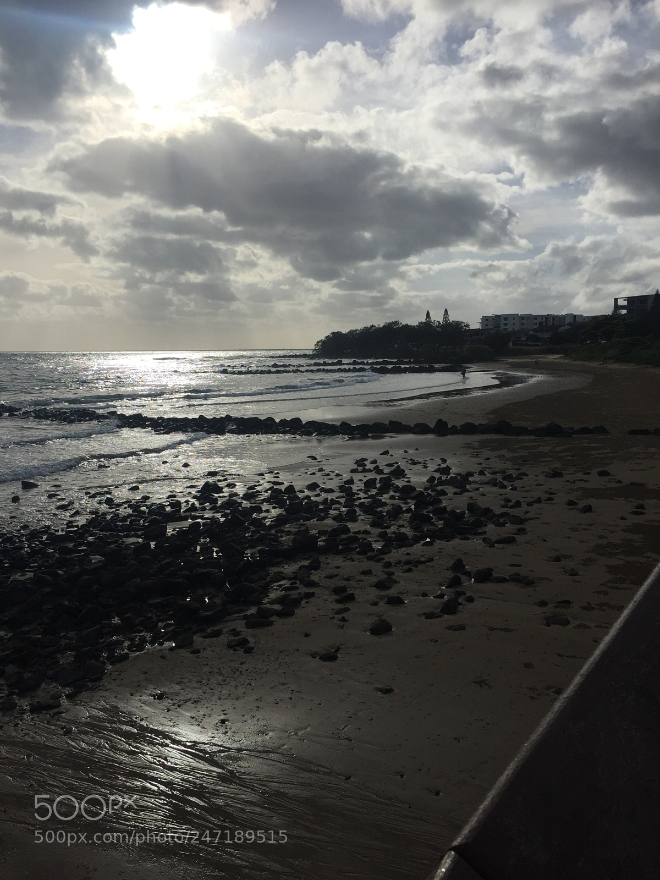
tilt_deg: -7.9
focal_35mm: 29
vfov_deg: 61.7
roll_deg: +0.0
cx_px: 330
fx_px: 737
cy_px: 440
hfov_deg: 48.2
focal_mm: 4.15
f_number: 2.2
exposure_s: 1/9901
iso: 32
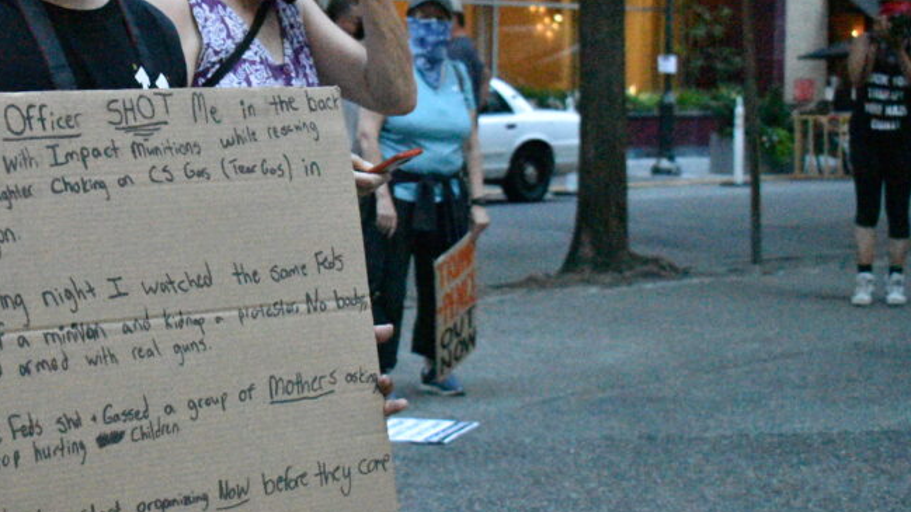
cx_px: 261
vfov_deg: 13.9
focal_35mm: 87
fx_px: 2097
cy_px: 180
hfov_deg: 24.3
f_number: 4.5
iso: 20000
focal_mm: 35
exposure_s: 1/500
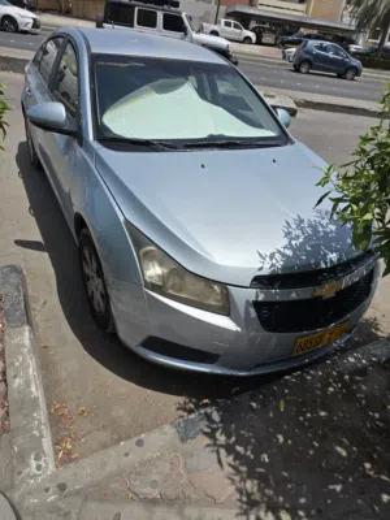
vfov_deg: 73.9
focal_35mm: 23
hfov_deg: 58.9
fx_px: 346
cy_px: 260
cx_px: 195
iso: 12
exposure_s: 1/1255
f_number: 1.7
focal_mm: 6.3
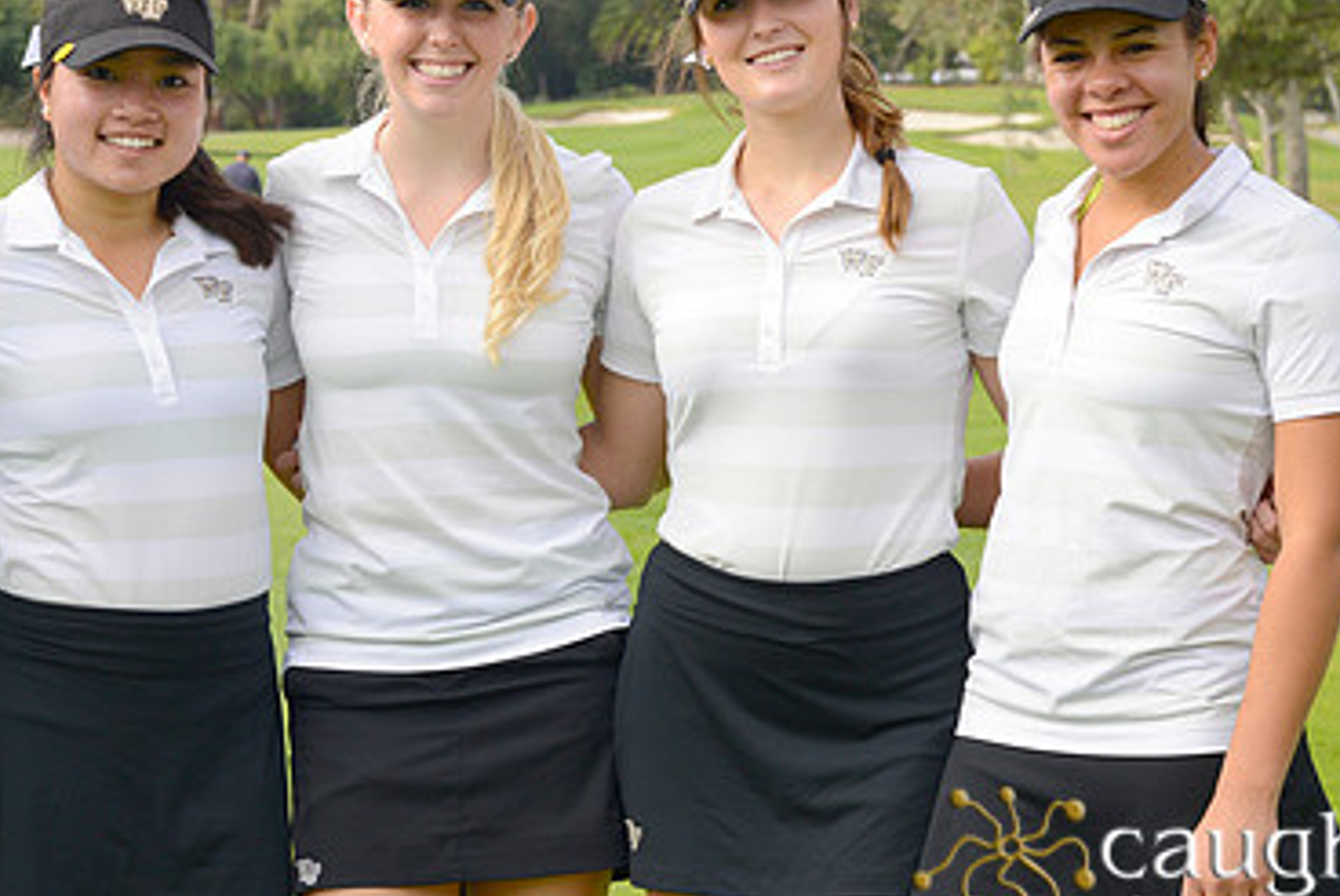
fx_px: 4694
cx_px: 379
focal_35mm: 126
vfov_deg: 10.9
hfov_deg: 16.2
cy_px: 319
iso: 250
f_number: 11
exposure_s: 1/250
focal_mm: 80
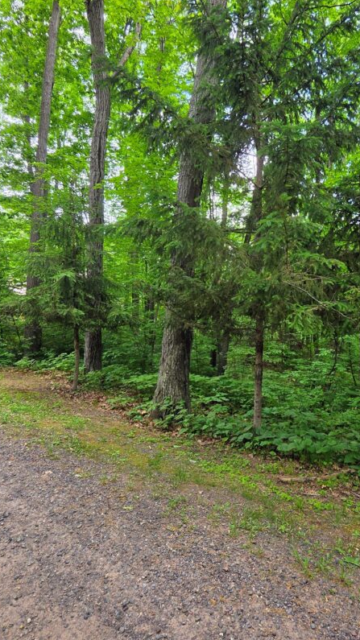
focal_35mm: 19
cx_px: 237
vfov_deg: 89.6
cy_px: 319
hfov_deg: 57.2
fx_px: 323
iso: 80
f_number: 2.2
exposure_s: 1/120
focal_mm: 2.2
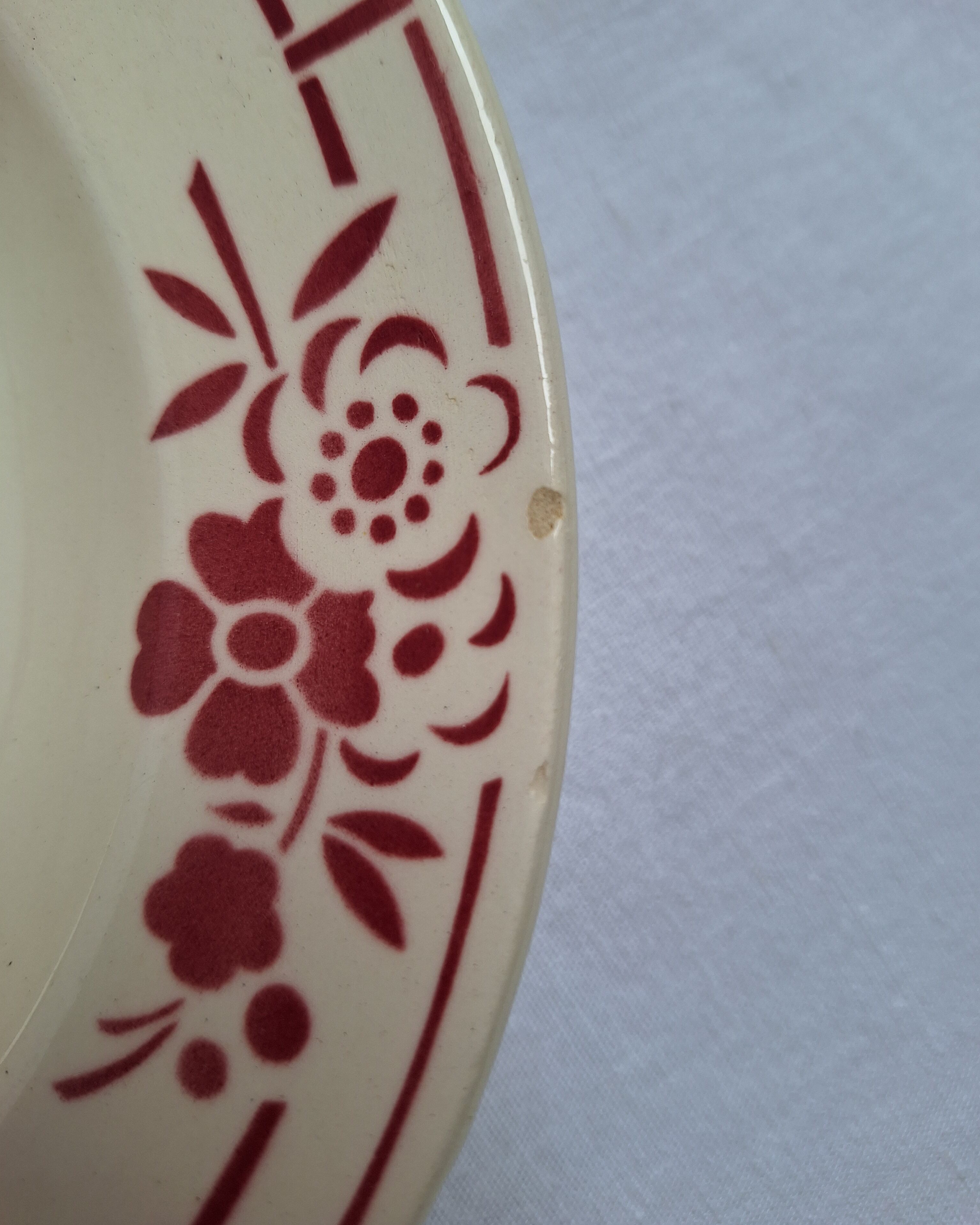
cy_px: 578
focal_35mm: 24
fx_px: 870
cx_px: 490
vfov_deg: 70.2
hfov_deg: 58.8
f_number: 1.8
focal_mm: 5.54
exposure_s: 1/319
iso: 40
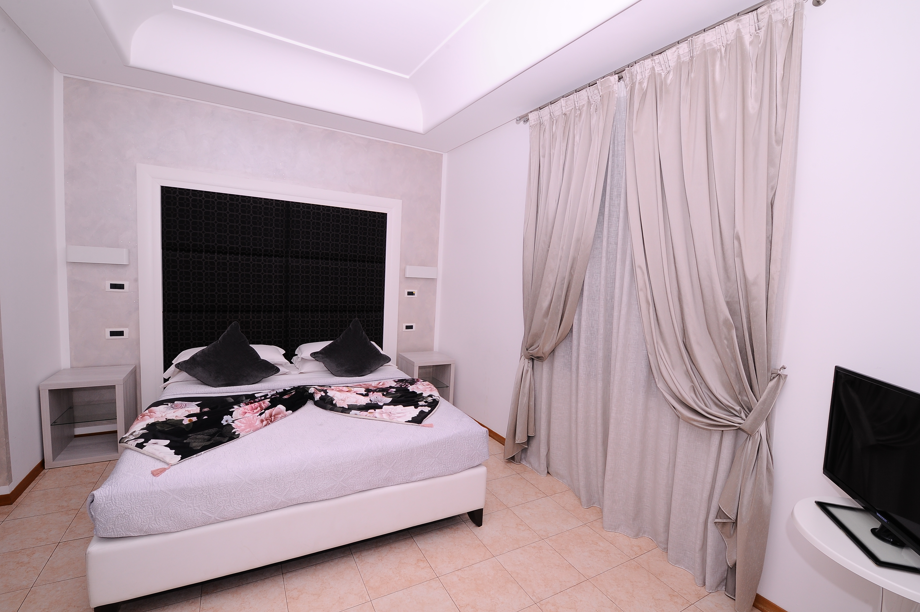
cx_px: 460
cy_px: 306
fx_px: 383
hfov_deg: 100.4
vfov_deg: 77.3
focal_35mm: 15
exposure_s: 1/250
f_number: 7.1
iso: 500
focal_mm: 15
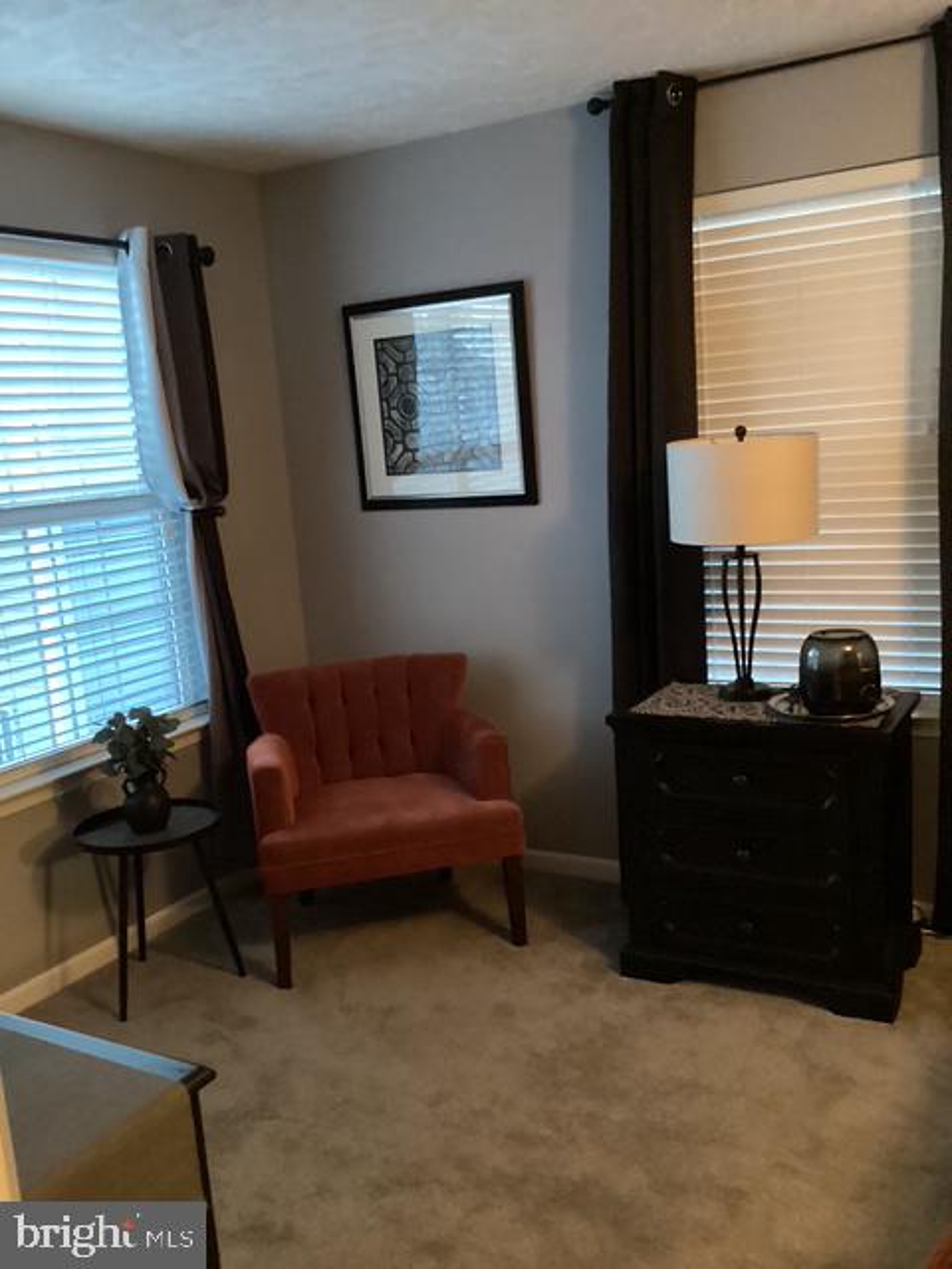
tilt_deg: -9.8
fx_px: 1137
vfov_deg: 58.4
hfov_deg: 45.4
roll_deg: +1.6
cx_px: 476
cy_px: 634
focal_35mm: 31
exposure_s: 1/15
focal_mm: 3.3
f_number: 2.4
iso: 640
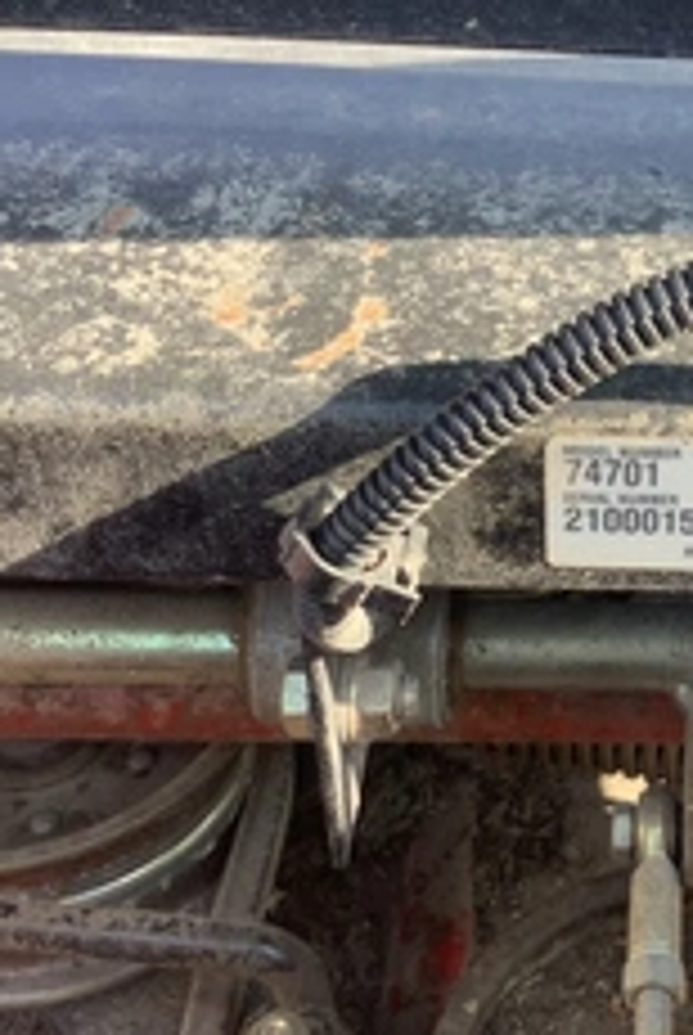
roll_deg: -4.3
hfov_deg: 22.9
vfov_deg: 35.6
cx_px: 752
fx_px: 1612
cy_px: 486
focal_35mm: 56
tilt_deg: -42.0
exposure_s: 1/120
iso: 32
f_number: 2.4
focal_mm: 3.3
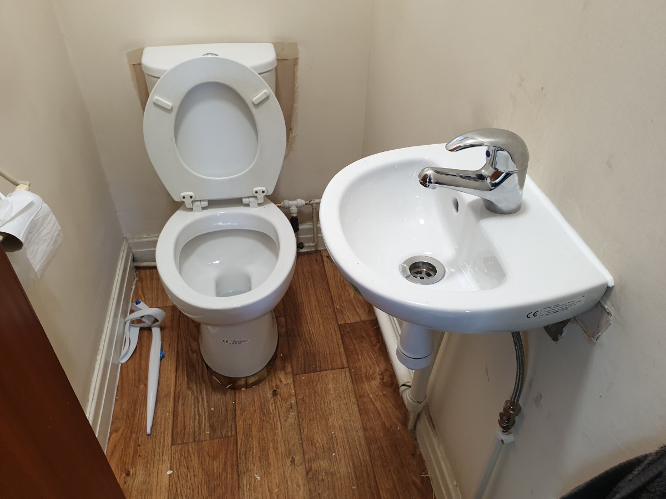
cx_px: 333
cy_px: 250
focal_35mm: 26
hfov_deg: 67.3
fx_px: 500
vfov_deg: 53.1
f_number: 2.4
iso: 200
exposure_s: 1/50
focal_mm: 4.3
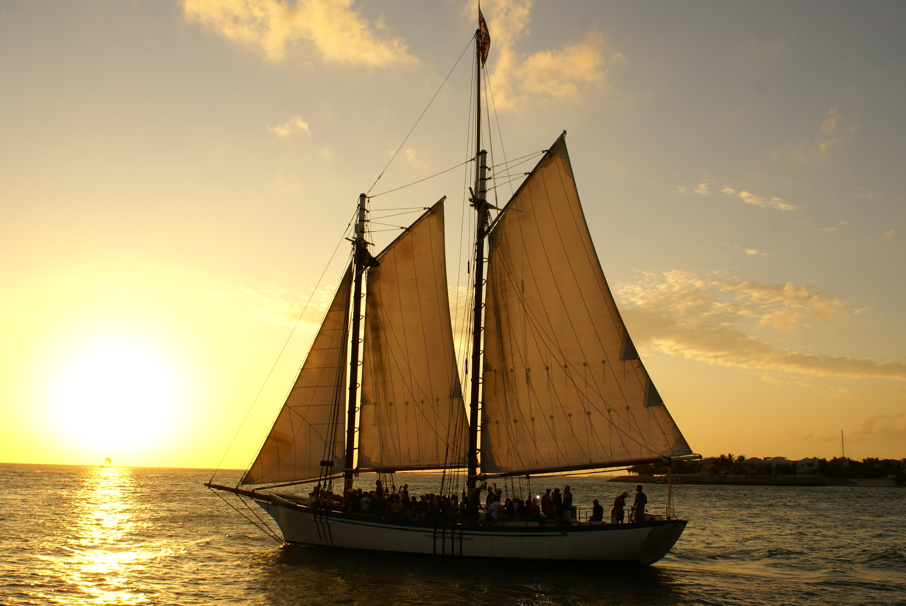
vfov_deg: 34.3
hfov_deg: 49.5
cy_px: 303
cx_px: 453
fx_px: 982
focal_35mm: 39
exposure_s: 1/125
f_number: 11
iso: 100
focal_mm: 26
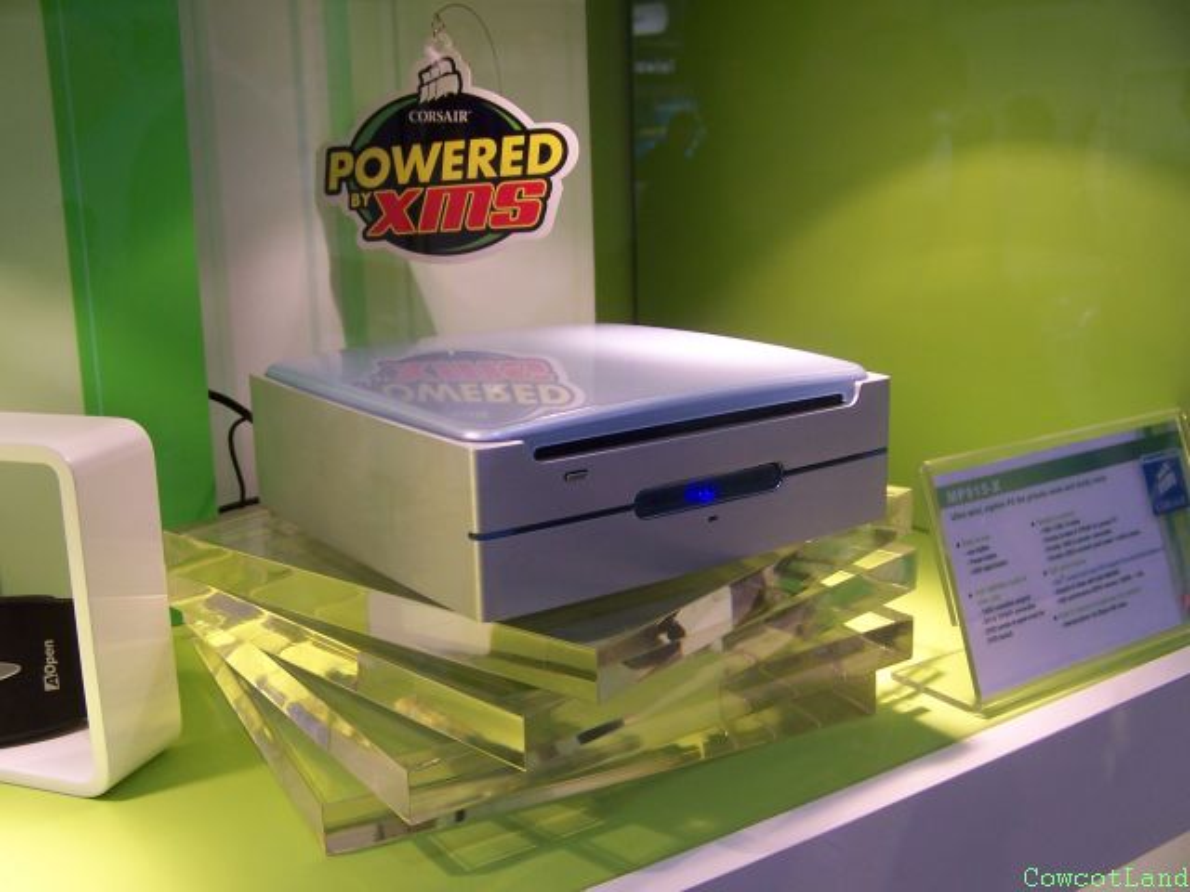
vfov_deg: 37.7
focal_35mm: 38
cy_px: 446
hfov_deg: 49.0
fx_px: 1306
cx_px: 595
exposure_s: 1/60
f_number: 2.8
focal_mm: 6.3
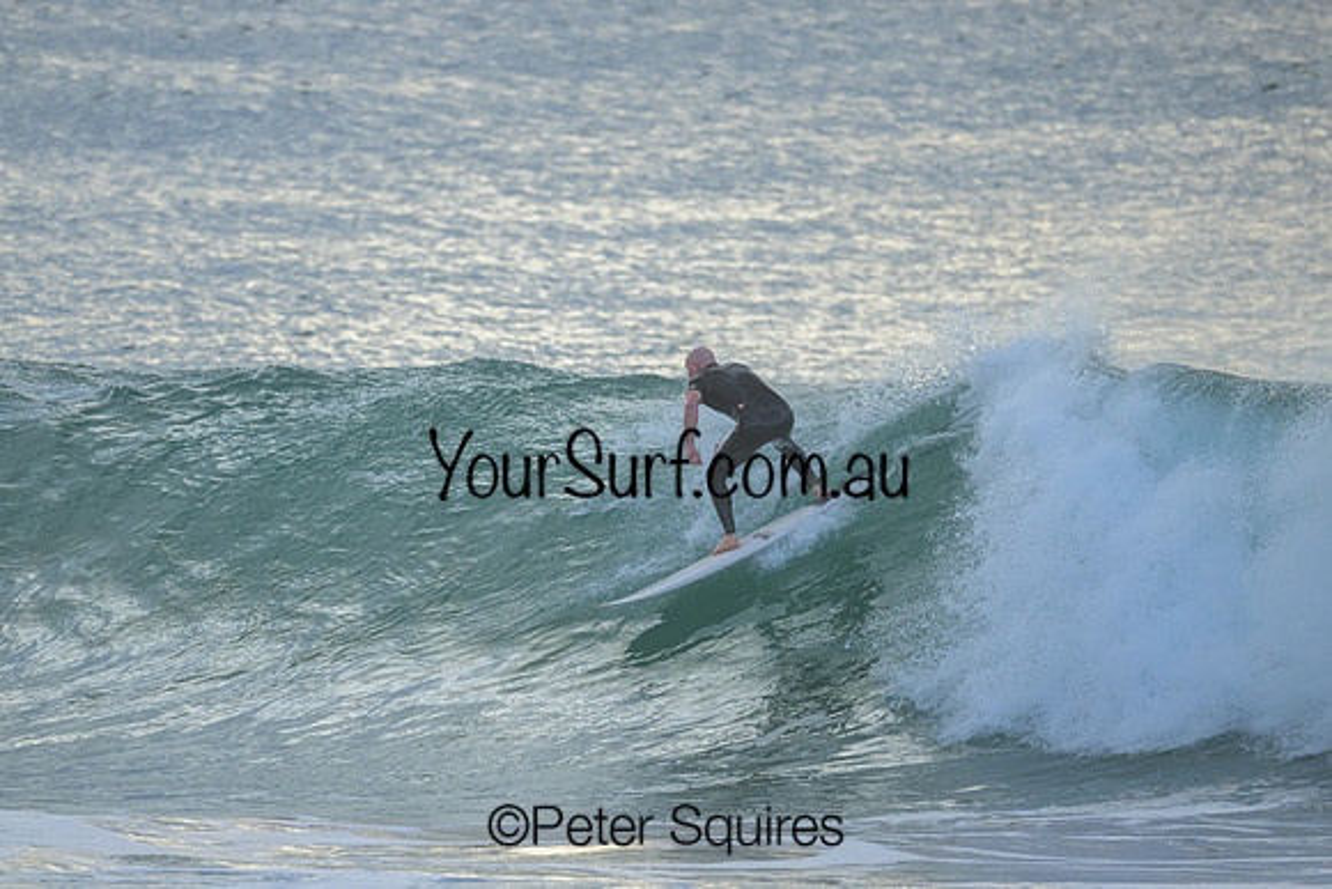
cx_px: 666
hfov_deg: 2.6
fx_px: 29606
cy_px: 444
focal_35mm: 800
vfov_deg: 1.7
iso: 1000
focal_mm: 800
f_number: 6.3
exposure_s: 1/2500
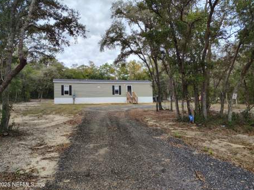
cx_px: 126
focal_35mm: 25
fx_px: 183
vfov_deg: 54.9
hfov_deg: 69.4
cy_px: 94
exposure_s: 1/280
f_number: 1.8
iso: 100
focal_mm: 5.56
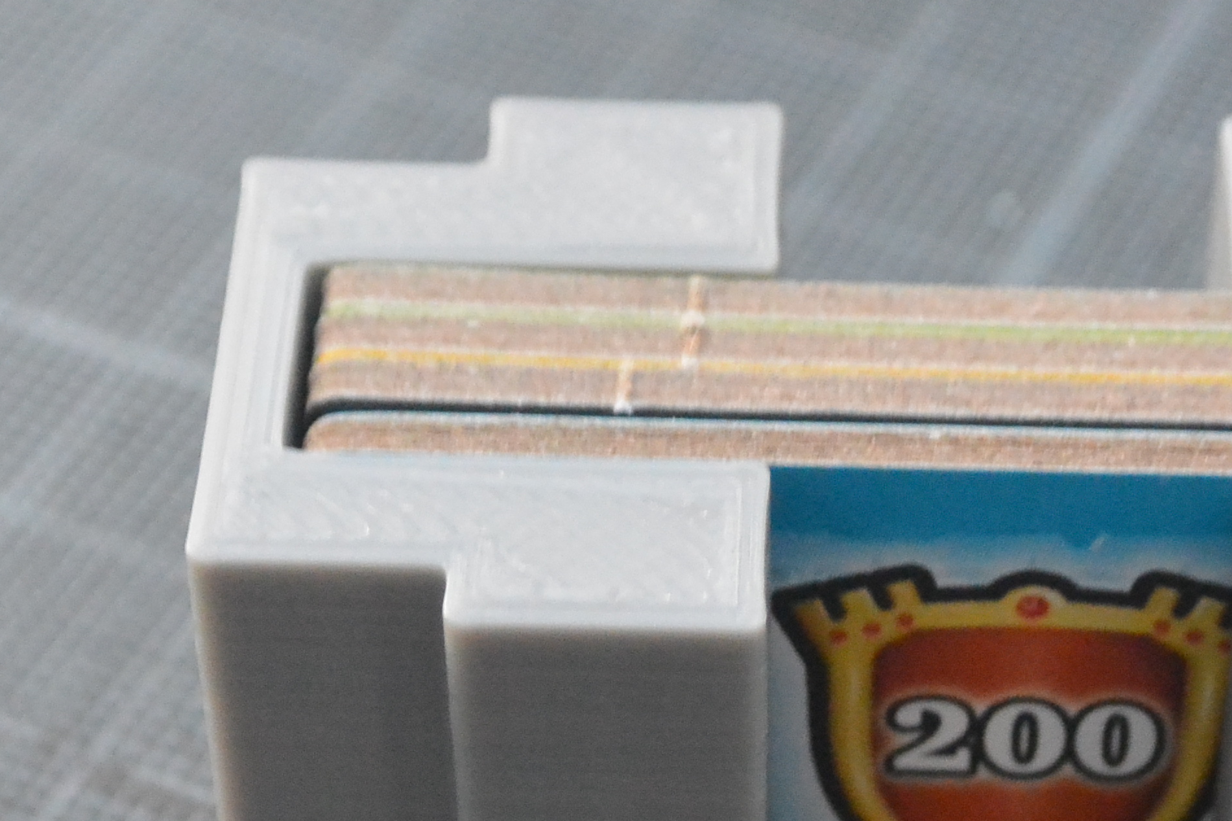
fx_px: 4483
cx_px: 910
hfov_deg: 15.6
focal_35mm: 131
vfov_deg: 10.3
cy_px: 896
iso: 1250
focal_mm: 20.3
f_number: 5
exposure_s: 1/30
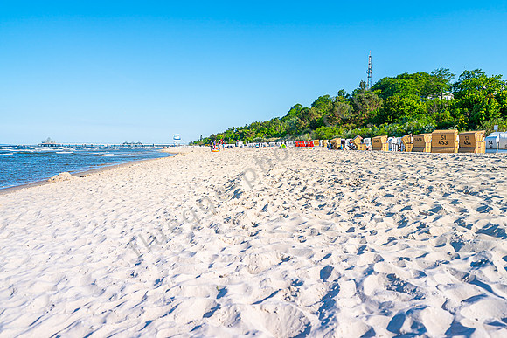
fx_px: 338
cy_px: 169
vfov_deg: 53.2
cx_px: 254
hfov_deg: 73.7
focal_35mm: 24
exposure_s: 1/2000
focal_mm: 24
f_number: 2.8
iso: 100
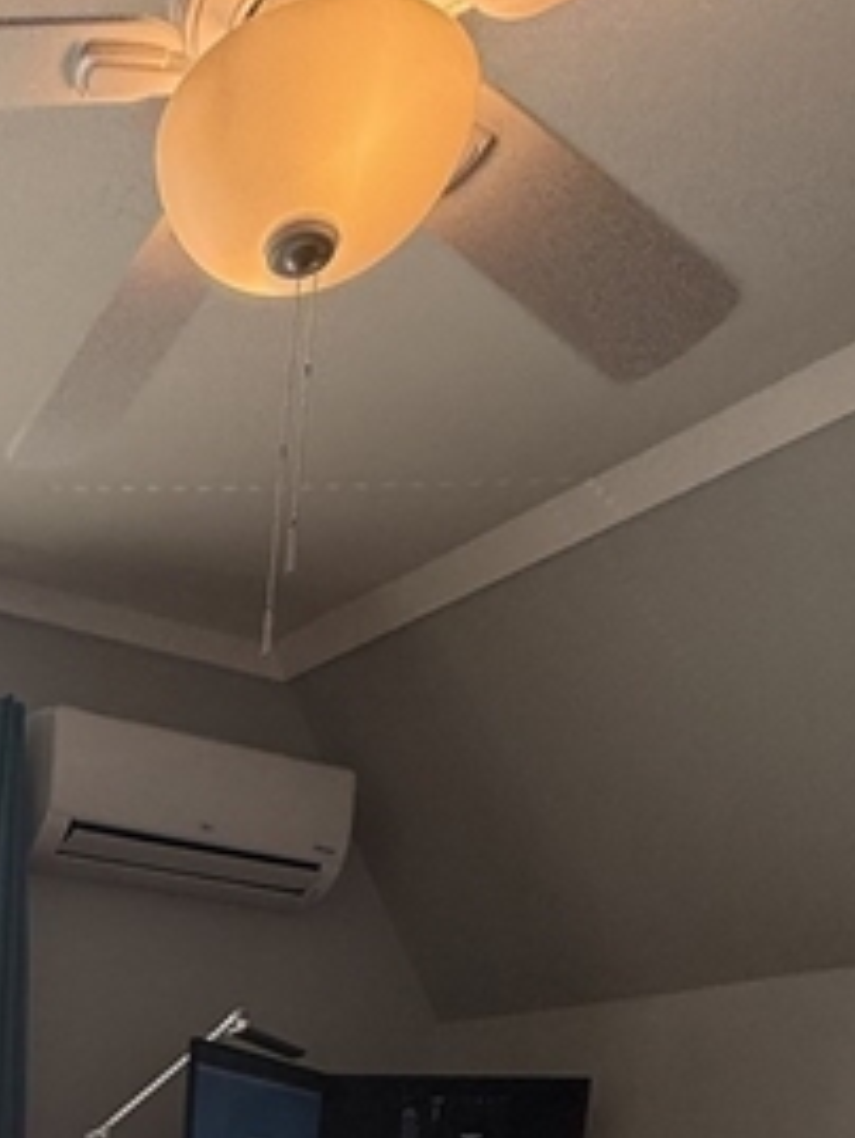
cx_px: -144
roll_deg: -1.7
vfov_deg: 33.0
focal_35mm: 40
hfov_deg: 31.0
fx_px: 1316
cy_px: 1519
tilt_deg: -12.4
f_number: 2.2
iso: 64
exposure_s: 1/315
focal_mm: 2.22
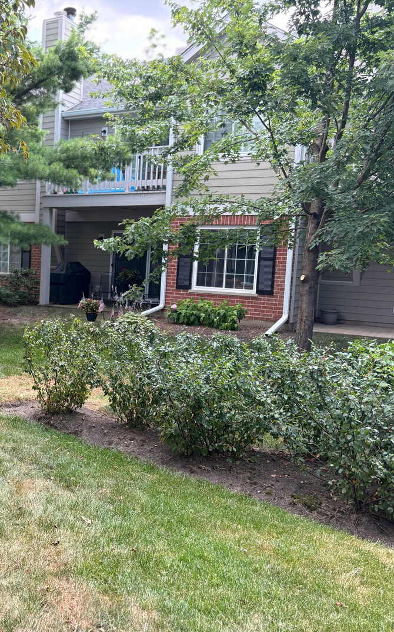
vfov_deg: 52.8
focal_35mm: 37
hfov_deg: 32.0
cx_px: 10
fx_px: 636
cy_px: 317
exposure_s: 1/329
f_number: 1.6
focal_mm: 5.96
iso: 50
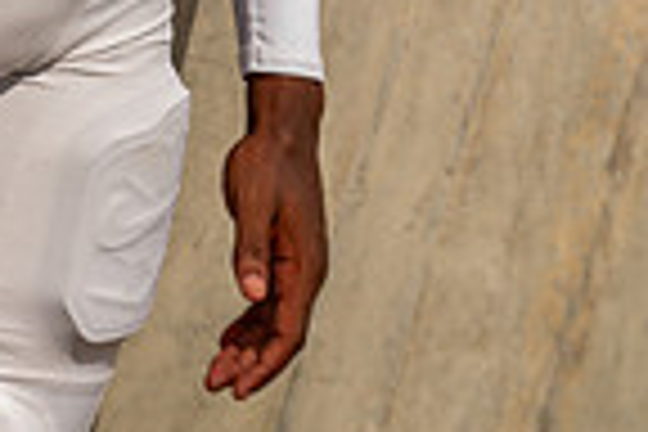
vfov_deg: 8.1
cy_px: -508
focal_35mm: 159
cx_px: 4
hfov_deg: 12.8
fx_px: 2862
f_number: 5.6
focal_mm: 51
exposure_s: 1/320
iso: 100
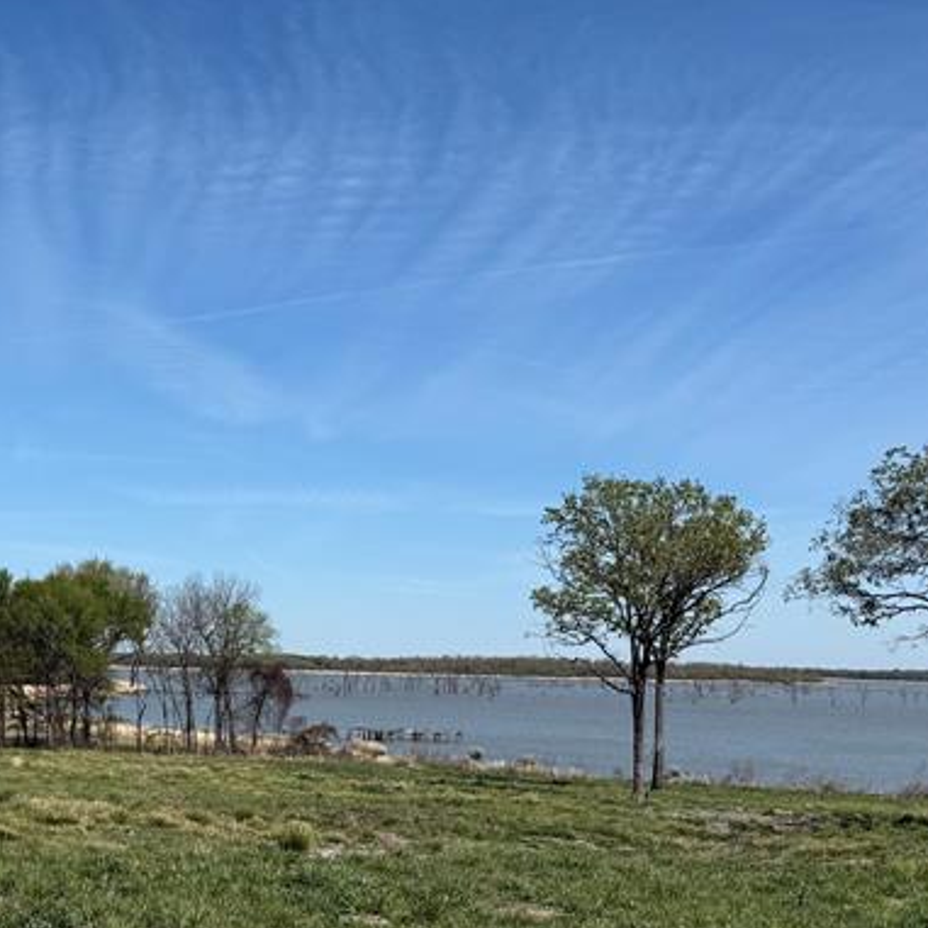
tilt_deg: +1.5
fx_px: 1729
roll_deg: -0.8
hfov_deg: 27.5
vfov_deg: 29.9
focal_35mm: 57
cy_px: 599
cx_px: -88
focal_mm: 6.76
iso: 80
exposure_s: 1/6711
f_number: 1.78
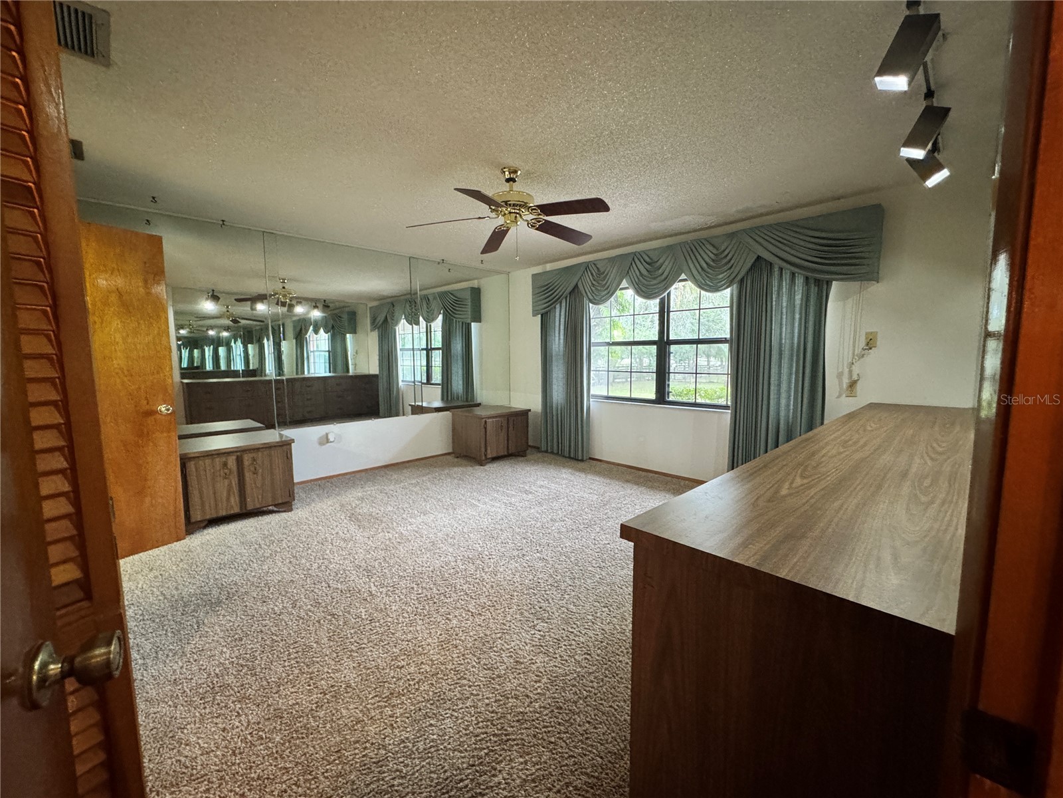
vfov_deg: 85.7
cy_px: 399
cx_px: 532
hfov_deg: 102.1
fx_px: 430
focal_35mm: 14
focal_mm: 2.22
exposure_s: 1/60
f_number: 2.2
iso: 1000
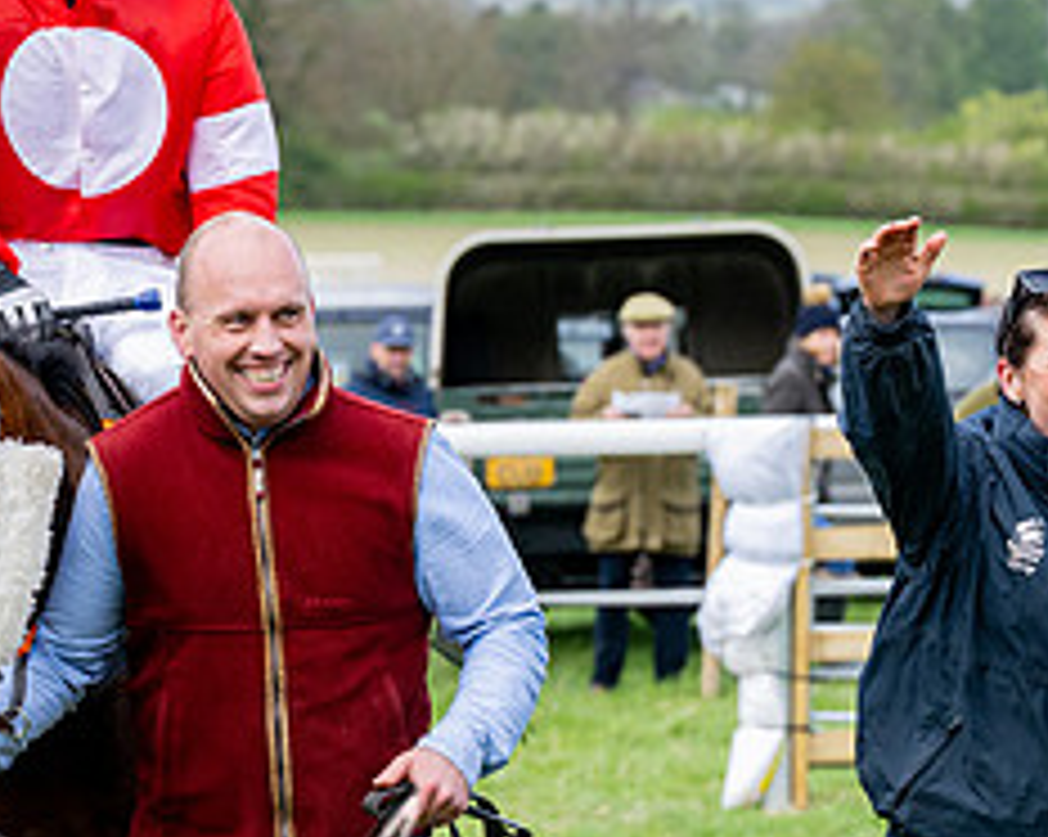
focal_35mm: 235
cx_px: 423
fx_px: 7283
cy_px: 632
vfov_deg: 6.6
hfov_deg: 8.2
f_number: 4
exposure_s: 1/1600
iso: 400
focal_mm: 77
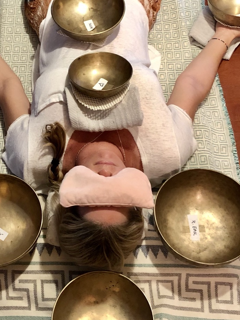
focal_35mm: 55
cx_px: 71
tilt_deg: -55.2
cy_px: 120
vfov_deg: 34.8
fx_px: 508
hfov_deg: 26.3
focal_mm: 4
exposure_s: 1/5
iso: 80
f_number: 1.8
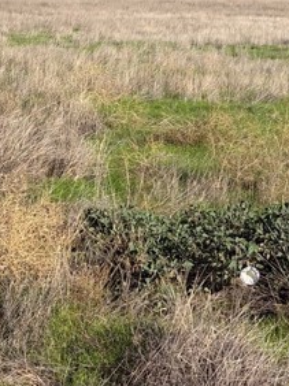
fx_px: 1215
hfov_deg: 13.3
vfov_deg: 17.9
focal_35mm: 109
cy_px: 63
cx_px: 307
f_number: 1.78
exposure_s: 1/4878
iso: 64
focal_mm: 6.76
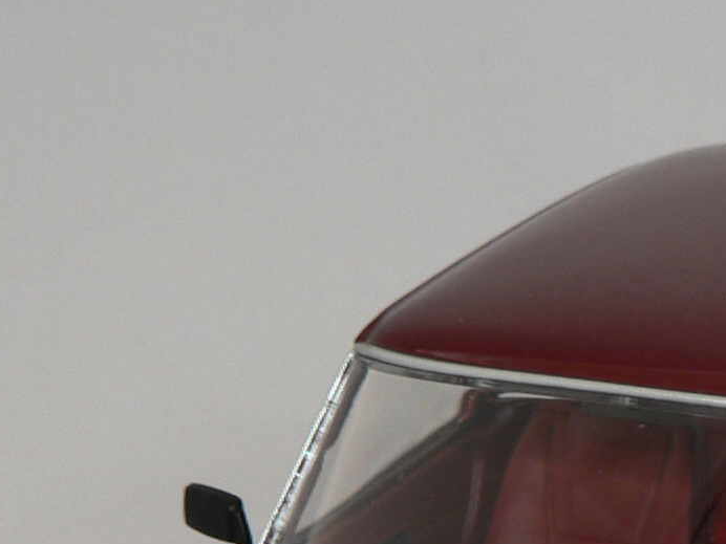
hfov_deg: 9.4
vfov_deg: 7.0
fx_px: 4425
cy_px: 778
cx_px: 512
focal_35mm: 211
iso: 80
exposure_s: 1/60
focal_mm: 9.5
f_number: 3.2
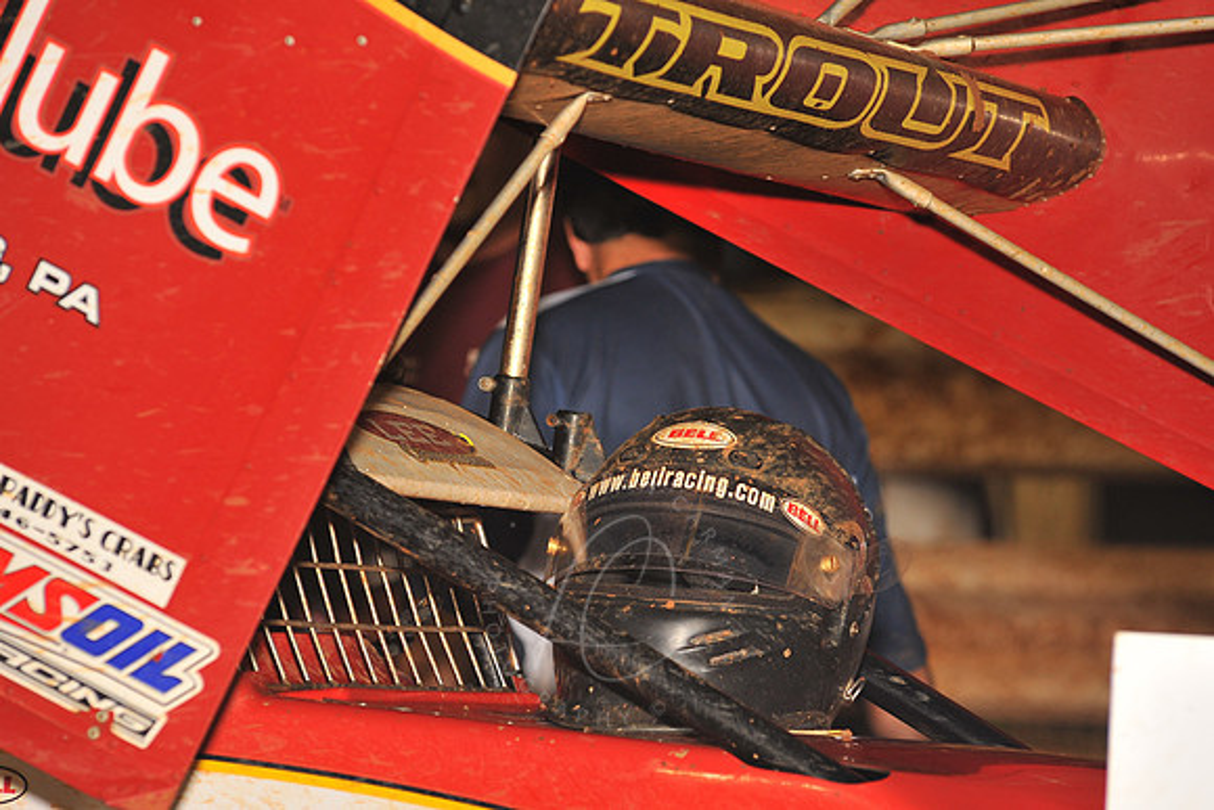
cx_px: 607
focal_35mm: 200
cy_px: 405
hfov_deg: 10.3
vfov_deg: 6.9
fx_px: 6746
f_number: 6.3
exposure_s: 1/320
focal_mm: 200
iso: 500
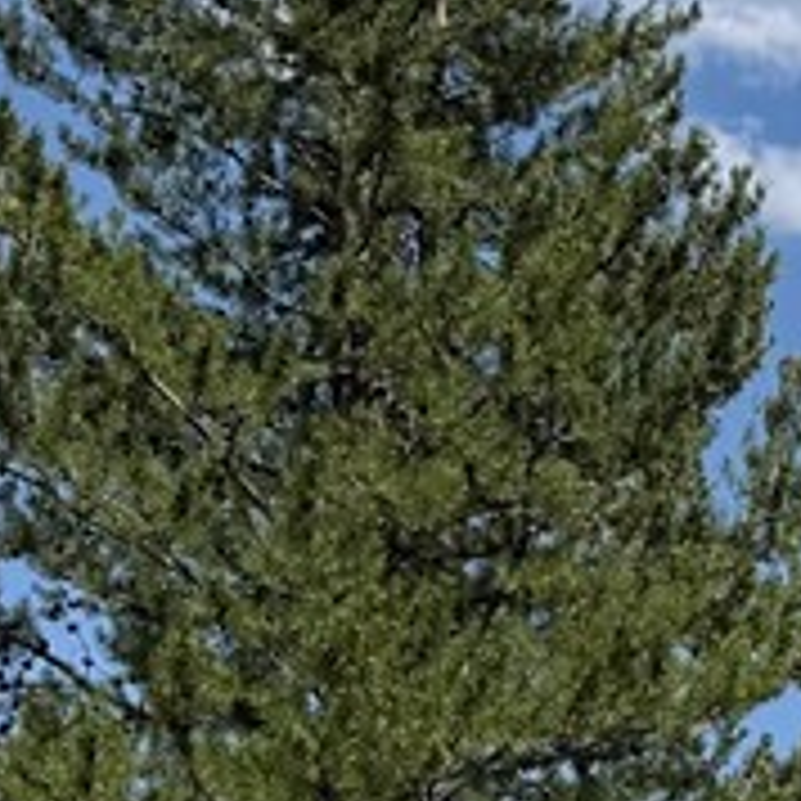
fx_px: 5000
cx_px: 1746
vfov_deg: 8.6
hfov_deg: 8.5
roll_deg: -1.1
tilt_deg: +2.1
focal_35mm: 191
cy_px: 1688
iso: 80
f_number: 1.78
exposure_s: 1/5319
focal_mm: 6.76
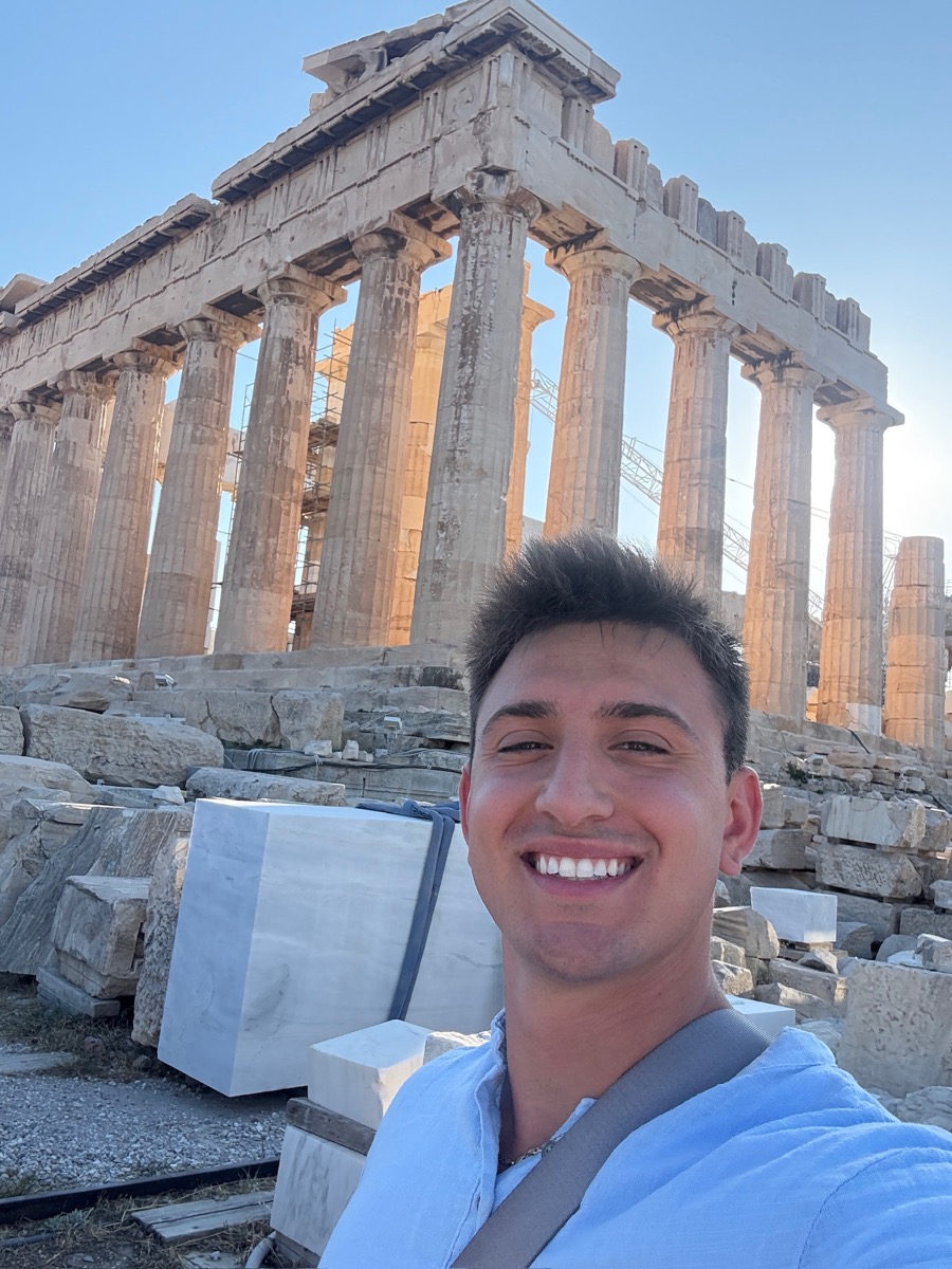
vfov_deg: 60.0
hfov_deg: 46.8
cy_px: 634
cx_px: 476
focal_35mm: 30
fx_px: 1100
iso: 40
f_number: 1.9
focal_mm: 2.69
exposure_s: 1/636
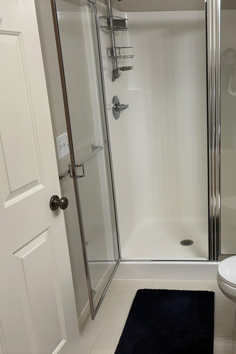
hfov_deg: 34.2
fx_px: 364
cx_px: 206
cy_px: 174
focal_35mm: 37
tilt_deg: -16.8
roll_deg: +1.6
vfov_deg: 51.9
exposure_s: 1/120
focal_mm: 5.96
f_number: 1.6
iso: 80
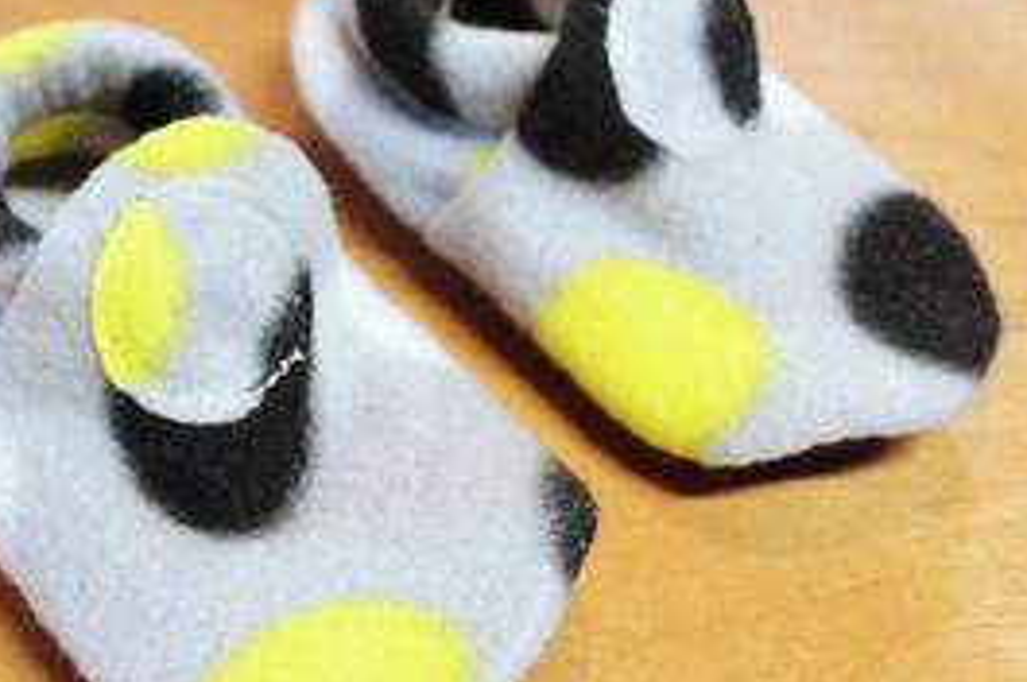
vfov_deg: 20.0
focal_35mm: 68
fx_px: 1937
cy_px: 291
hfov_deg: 29.6
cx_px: 399
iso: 2200
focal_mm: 20
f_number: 3.8
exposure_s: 1/60
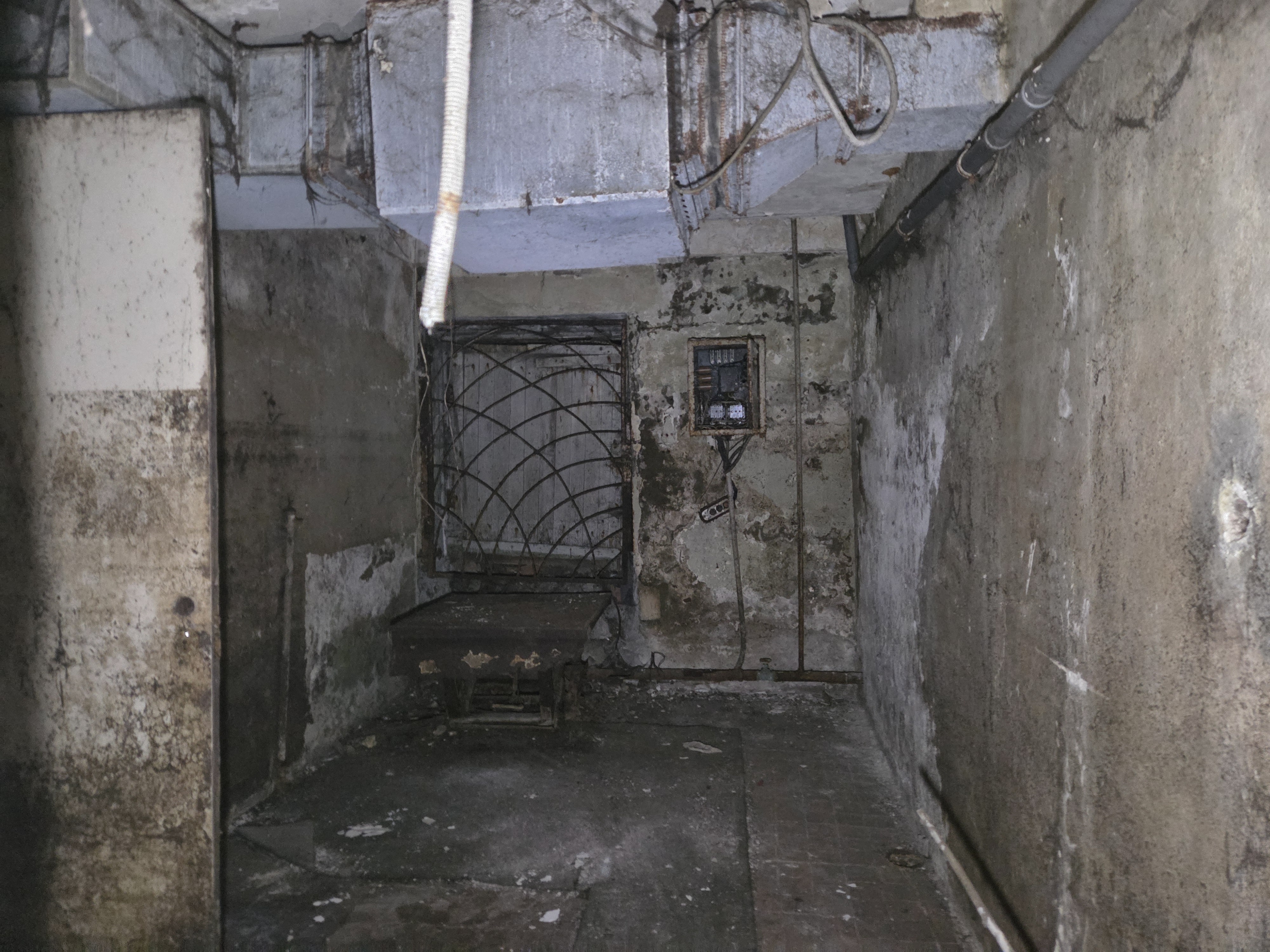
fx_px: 844
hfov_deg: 73.9
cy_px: 476
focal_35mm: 23
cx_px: 635
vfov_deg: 58.9
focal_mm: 5.4
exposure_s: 1/16.7
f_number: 1.8
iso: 2500
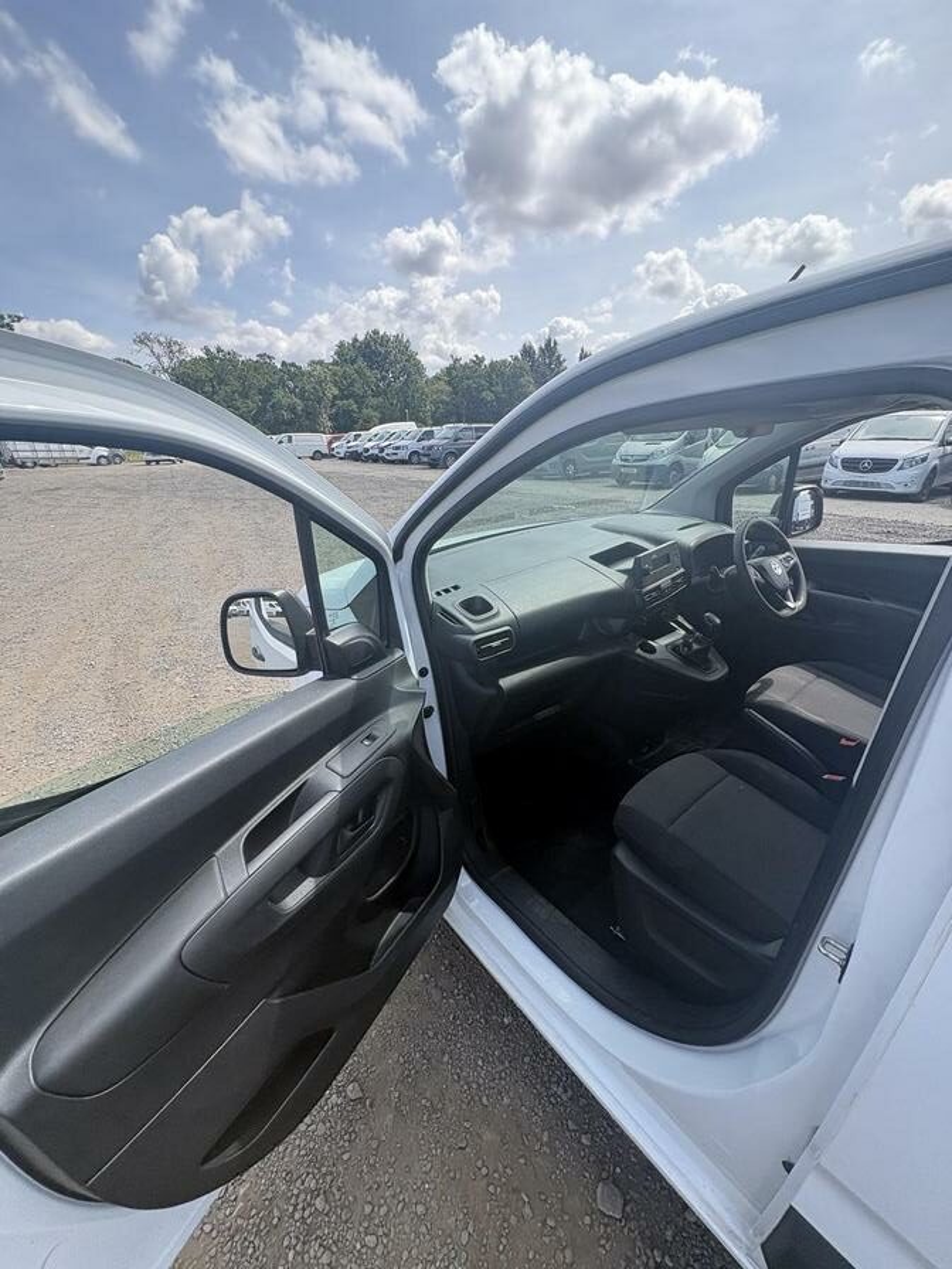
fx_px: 513
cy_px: 634
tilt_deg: -15.5
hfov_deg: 85.7
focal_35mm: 14
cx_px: 476
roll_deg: +1.3
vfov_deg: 102.1
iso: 40
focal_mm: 2.22
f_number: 2.2
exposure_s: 1/451
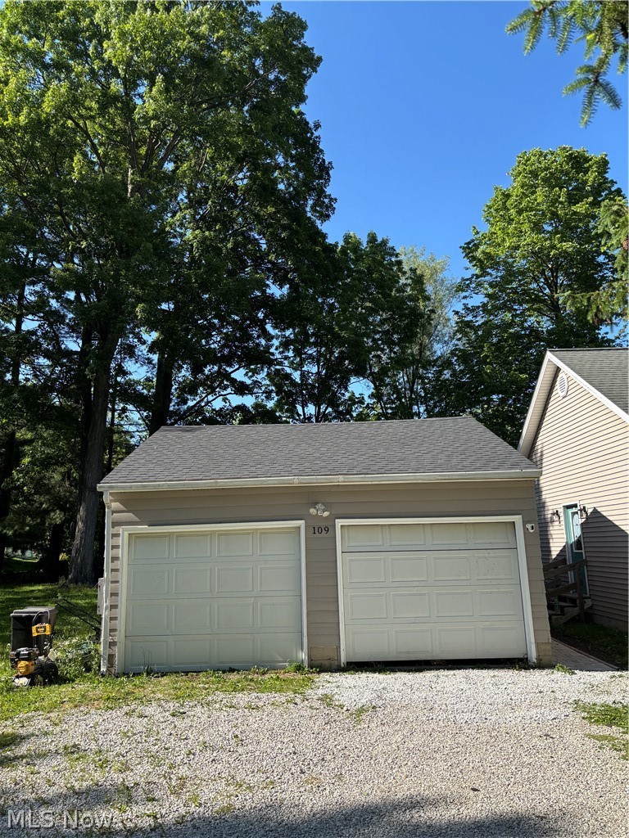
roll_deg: +1.4
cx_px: 314
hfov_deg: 53.1
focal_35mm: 26
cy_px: 419
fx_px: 630
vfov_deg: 67.3
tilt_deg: +11.5
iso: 50
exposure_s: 1/1567
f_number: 1.6
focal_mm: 5.96
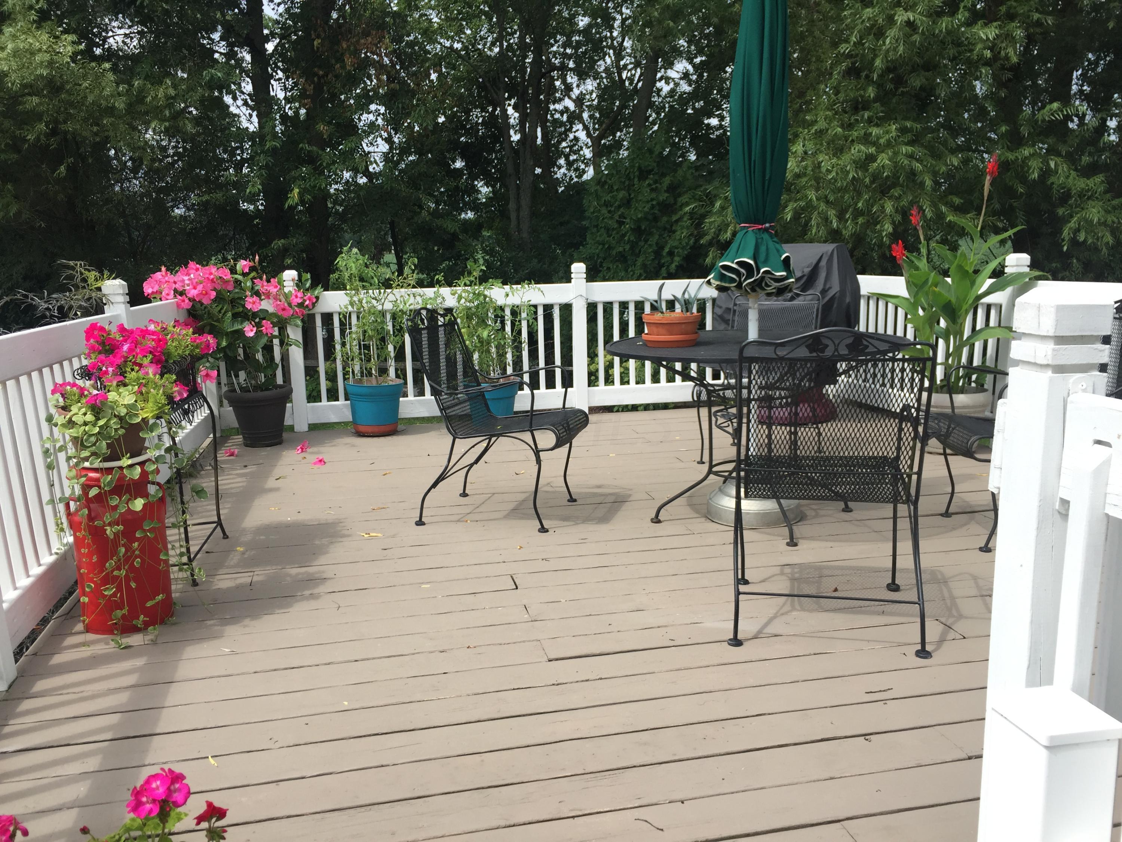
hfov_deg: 61.7
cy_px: 421
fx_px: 940
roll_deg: -1.2
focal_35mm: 29
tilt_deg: -9.7
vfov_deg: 48.2
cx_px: 561
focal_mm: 4.15
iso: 32
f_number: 2.2
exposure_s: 1/1199
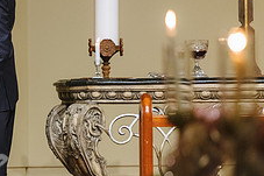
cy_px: 88
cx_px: -59
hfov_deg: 4.1
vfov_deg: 2.7
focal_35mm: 502
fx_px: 3679
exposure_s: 1/160
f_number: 2.8
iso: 1600
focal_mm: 185
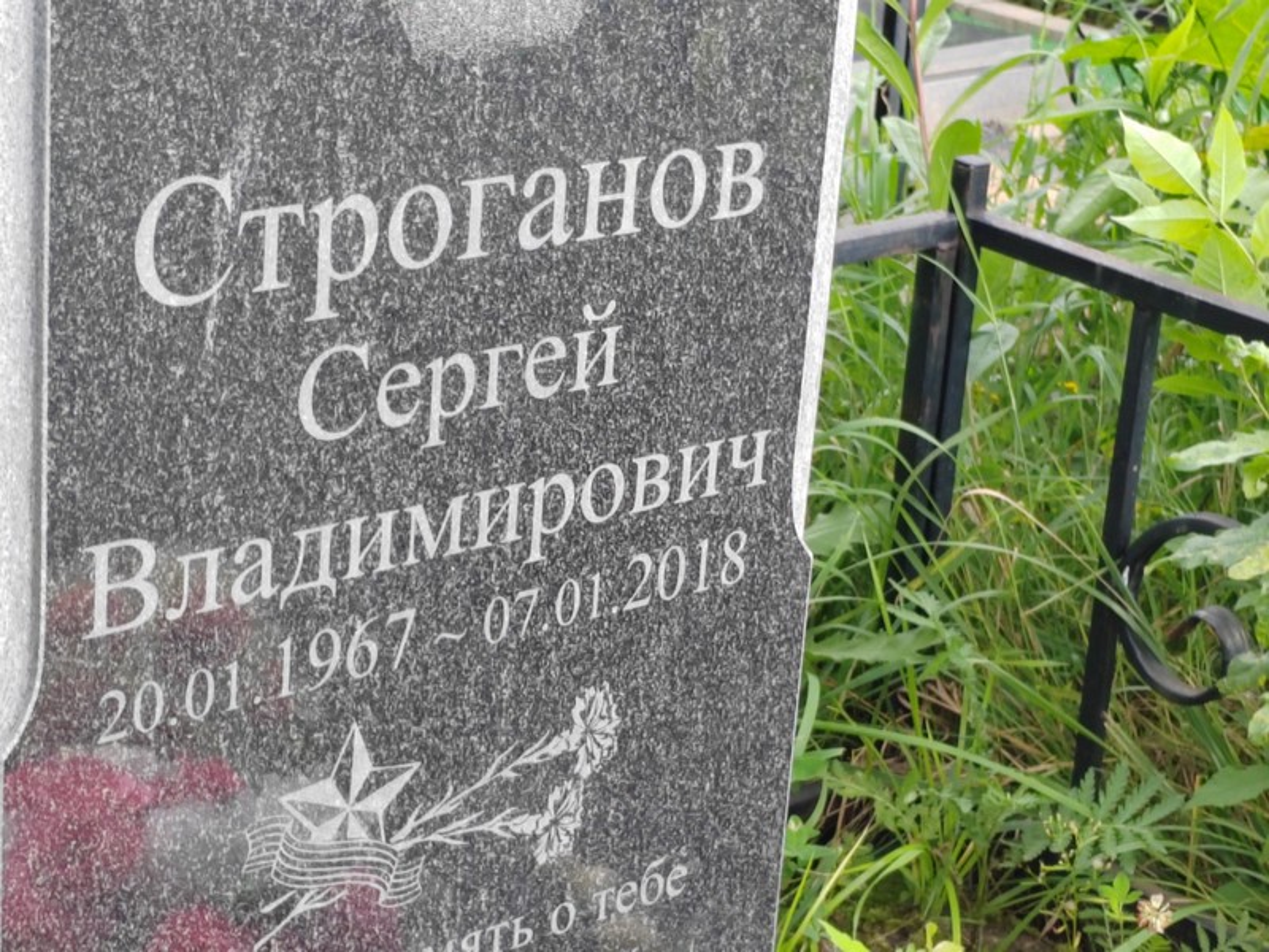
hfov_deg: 22.3
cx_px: 634
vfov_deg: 16.8
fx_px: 3226
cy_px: 476
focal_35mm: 88
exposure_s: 1/120
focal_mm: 5.52
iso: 100
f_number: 1.9
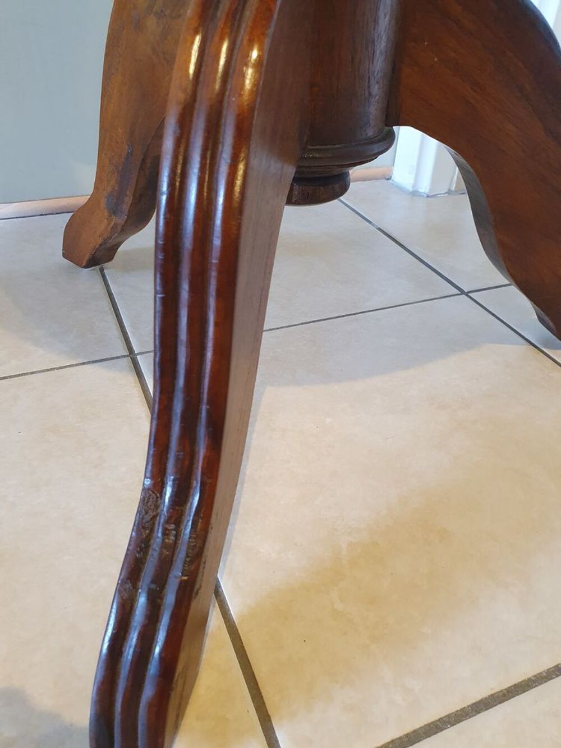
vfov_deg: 67.3
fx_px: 562
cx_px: 280
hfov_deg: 53.1
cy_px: 374
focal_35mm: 26
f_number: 2.4
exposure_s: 1/50
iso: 400
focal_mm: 4.32
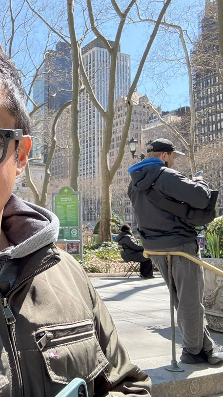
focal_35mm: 37
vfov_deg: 54.0
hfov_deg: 29.2
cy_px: 205
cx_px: -17
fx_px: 389
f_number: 1.9
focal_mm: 2.69
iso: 40
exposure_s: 1/243
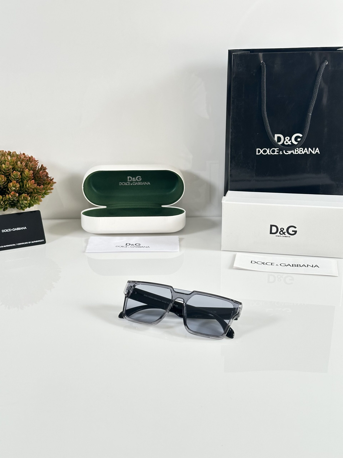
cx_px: 172
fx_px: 634
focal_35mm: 48
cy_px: 229
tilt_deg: -21.9
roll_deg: +1.0
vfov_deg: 39.7
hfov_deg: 30.3
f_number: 1.78
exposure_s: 1/121
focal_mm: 6.86
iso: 80
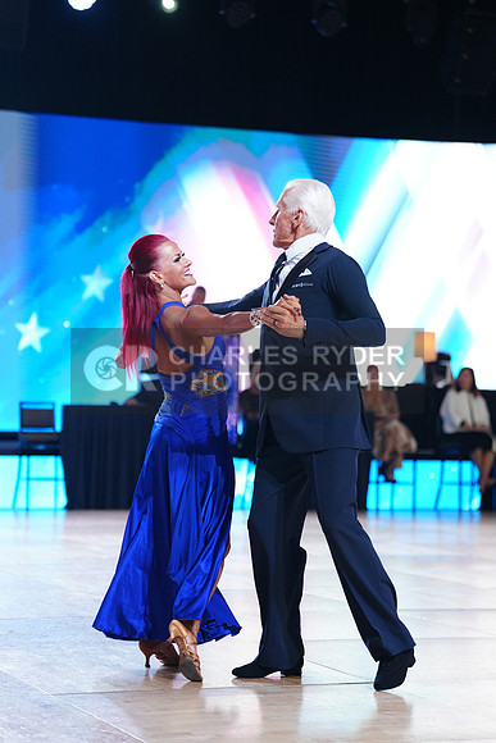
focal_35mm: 93
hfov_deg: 14.7
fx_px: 1921
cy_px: 372
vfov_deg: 21.9
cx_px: 248
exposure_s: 1/500
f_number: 2.8
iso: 1000
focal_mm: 93
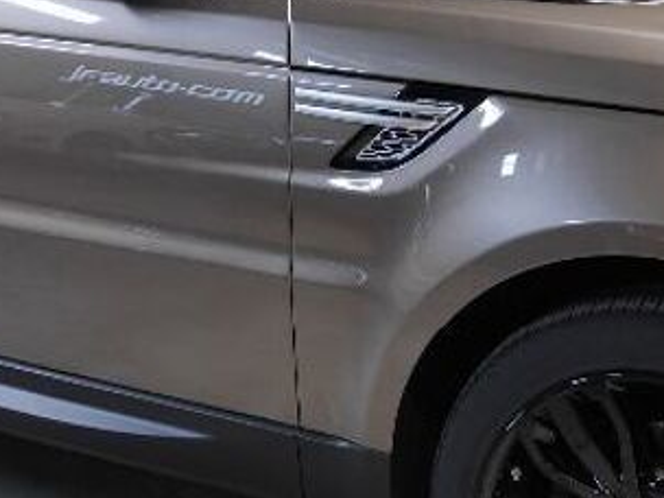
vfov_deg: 18.6
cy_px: 164
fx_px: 1515
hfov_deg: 24.7
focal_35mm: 79
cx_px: 378
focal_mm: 12
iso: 400
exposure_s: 1/60
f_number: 3.5
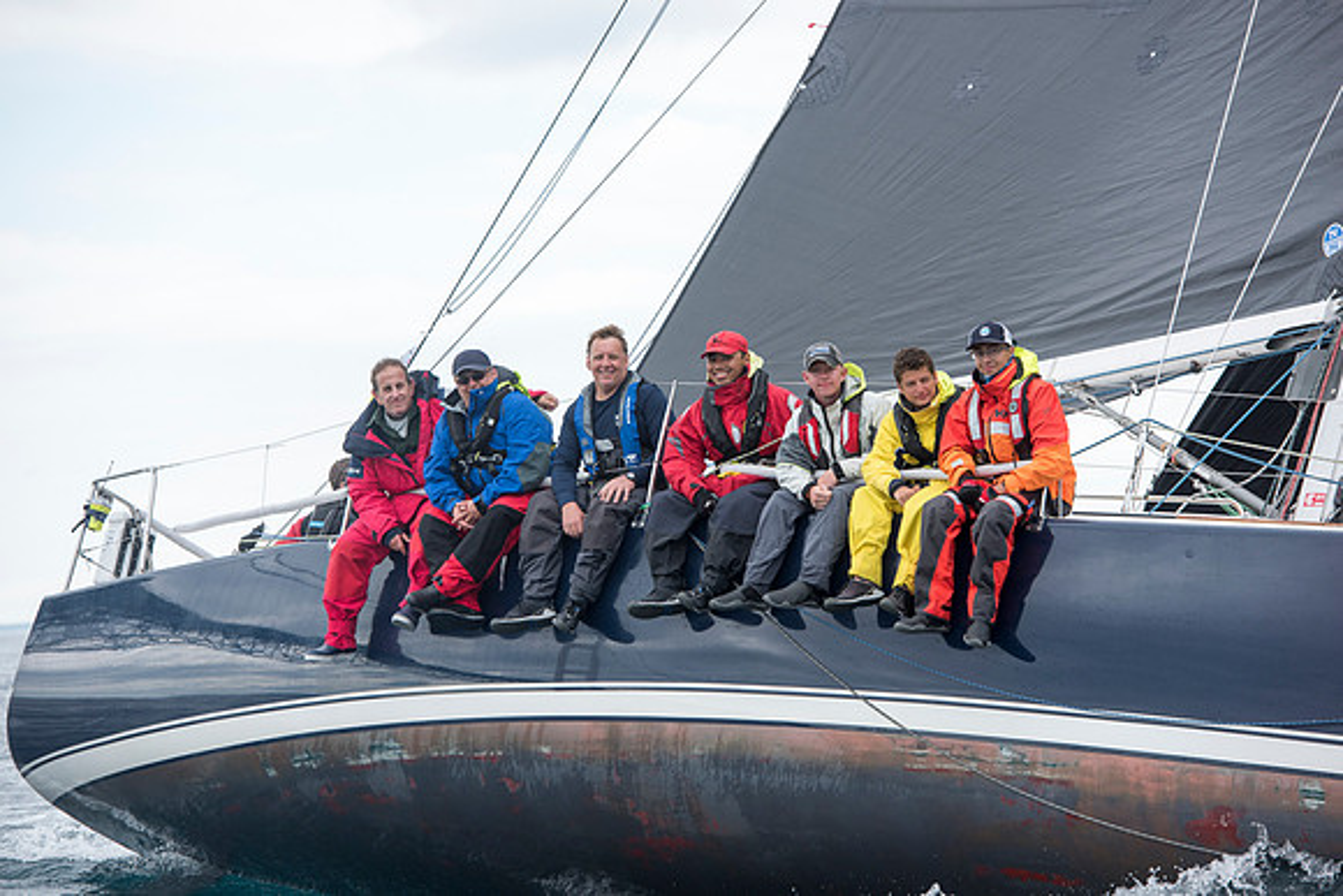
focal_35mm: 155
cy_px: 448
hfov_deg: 13.2
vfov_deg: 8.9
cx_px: 672
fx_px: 5783
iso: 250
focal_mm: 155
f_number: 5
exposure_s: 1/800
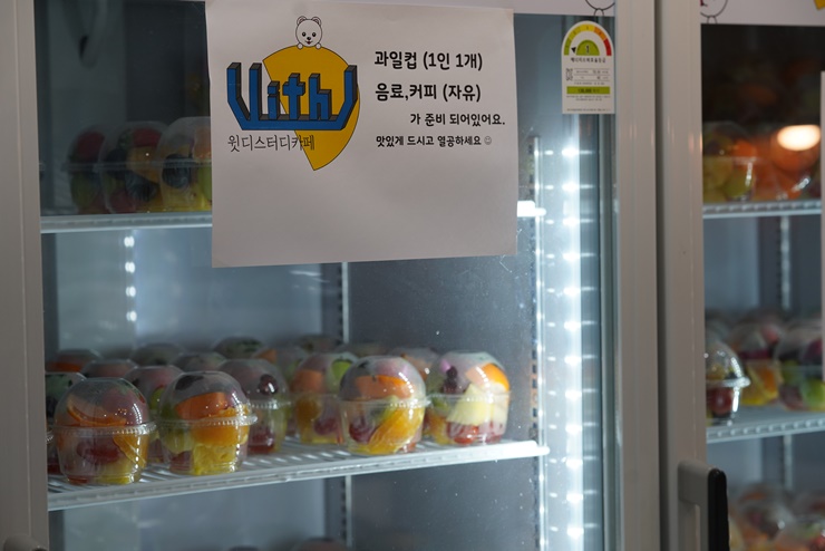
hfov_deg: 23.9
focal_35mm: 85
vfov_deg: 16.1
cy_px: 276
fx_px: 1949
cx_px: 412
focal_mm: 85
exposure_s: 1/160
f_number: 4
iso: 800
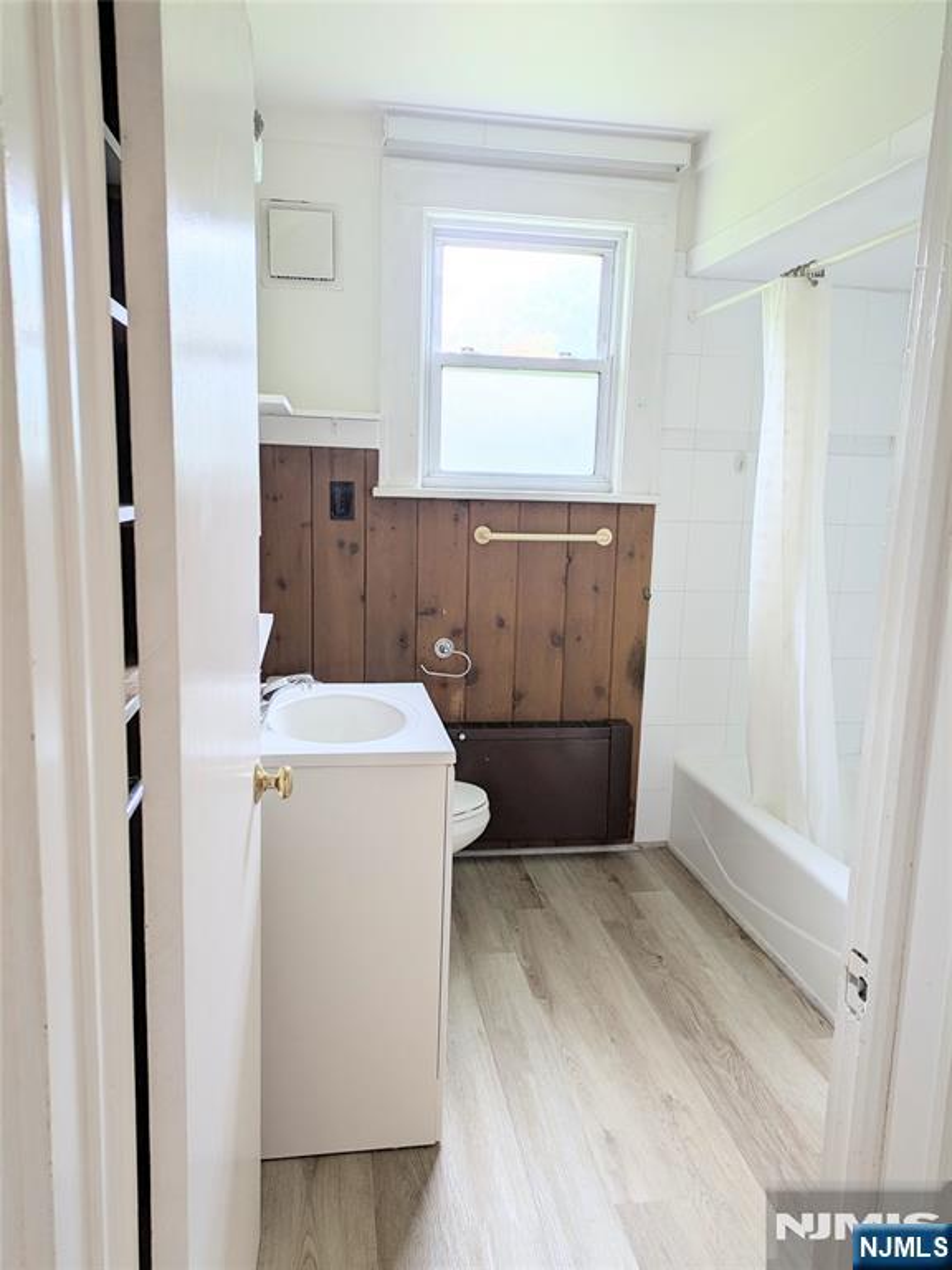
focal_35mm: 25
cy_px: 635
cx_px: 476
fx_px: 917
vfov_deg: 69.4
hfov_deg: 54.9
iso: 67
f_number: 1.89
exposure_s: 1/120
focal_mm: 5.43
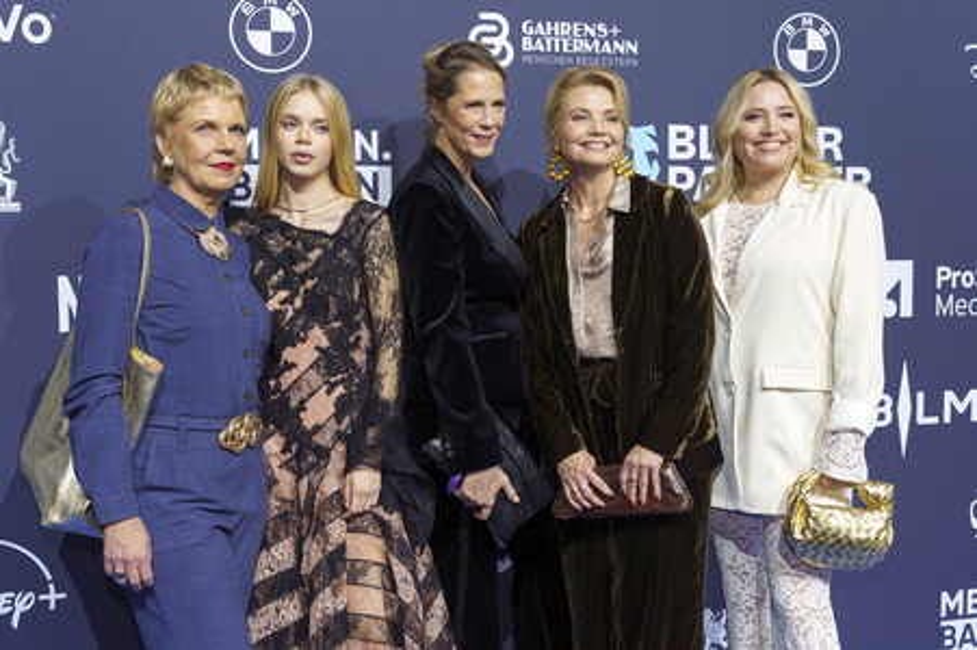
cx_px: 488
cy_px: 325
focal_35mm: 43
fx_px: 1166
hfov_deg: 45.5
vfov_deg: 31.1
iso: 1250
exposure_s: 1/200
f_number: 5
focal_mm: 43
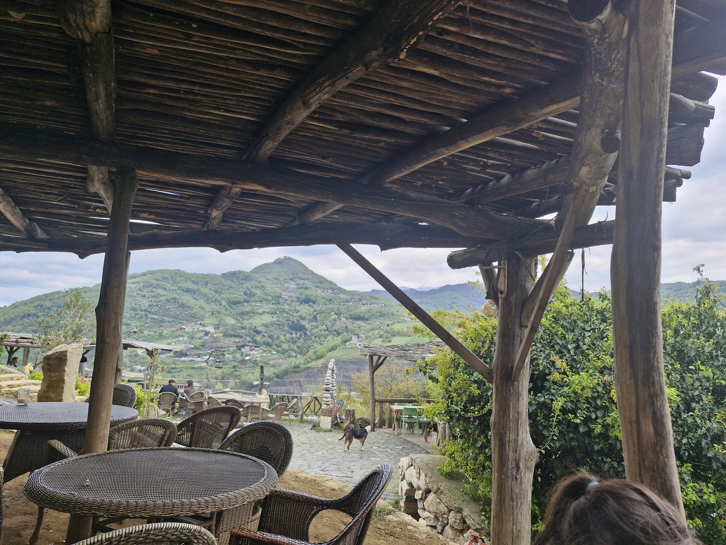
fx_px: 482
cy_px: 272
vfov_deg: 58.9
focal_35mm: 23
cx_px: 363
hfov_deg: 73.9
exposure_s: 1/506
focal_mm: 5.54
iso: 50
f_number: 1.8
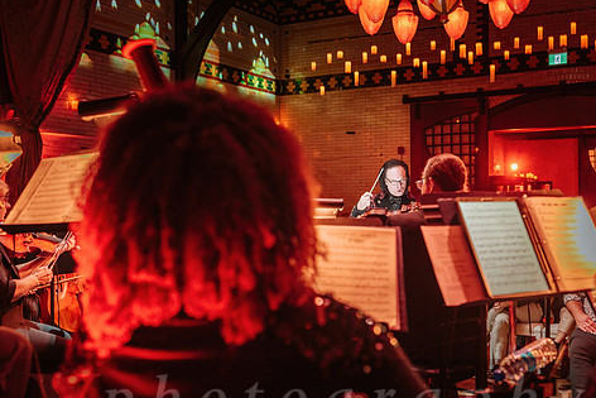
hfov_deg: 45.4
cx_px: 326
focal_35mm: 43
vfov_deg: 31.2
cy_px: 228
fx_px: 712
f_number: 2.8
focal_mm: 35
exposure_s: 1/40
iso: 1600
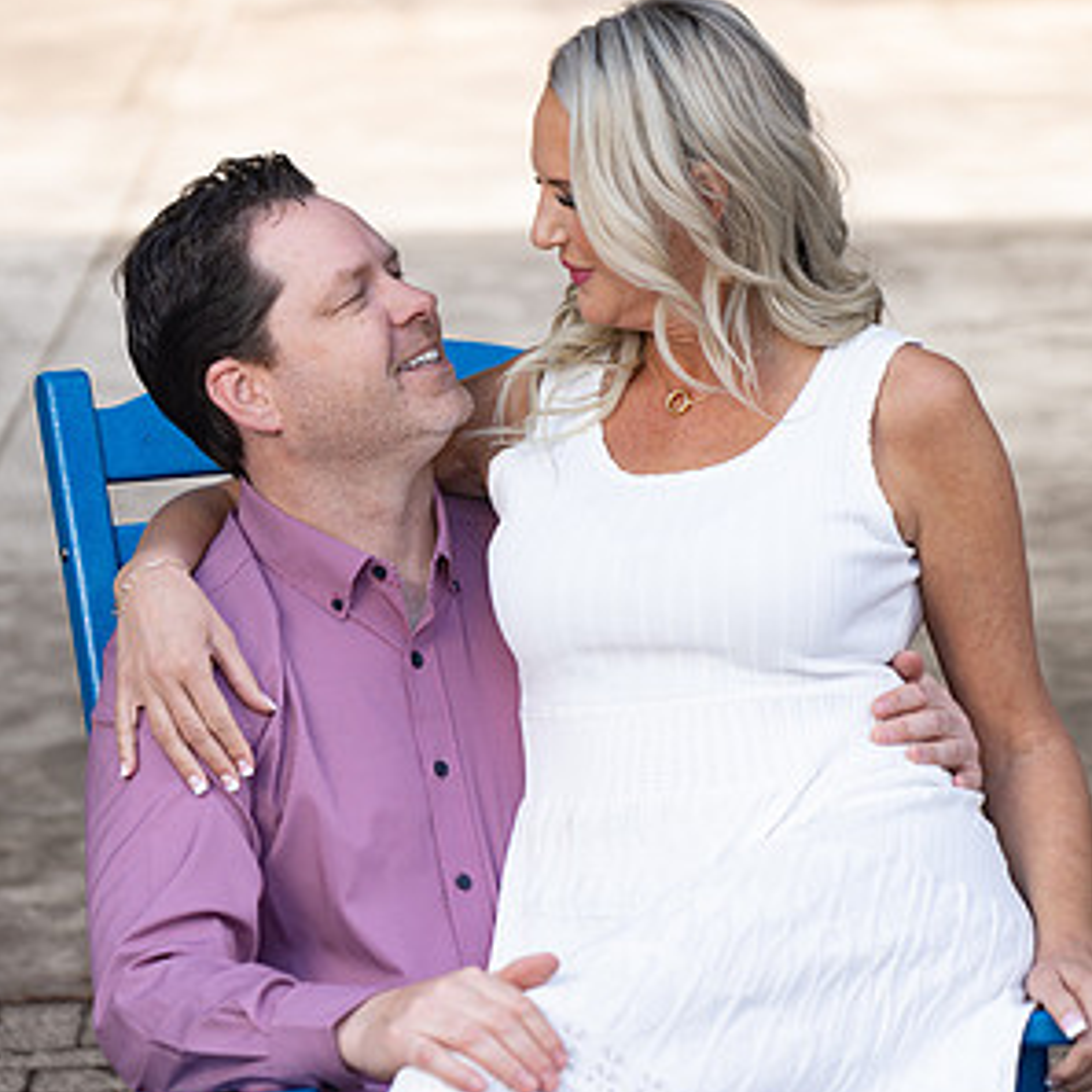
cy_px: 592
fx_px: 4818
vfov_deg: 12.9
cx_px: 544
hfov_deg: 12.9
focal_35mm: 135
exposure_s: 1/200
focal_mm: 105
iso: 250
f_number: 4
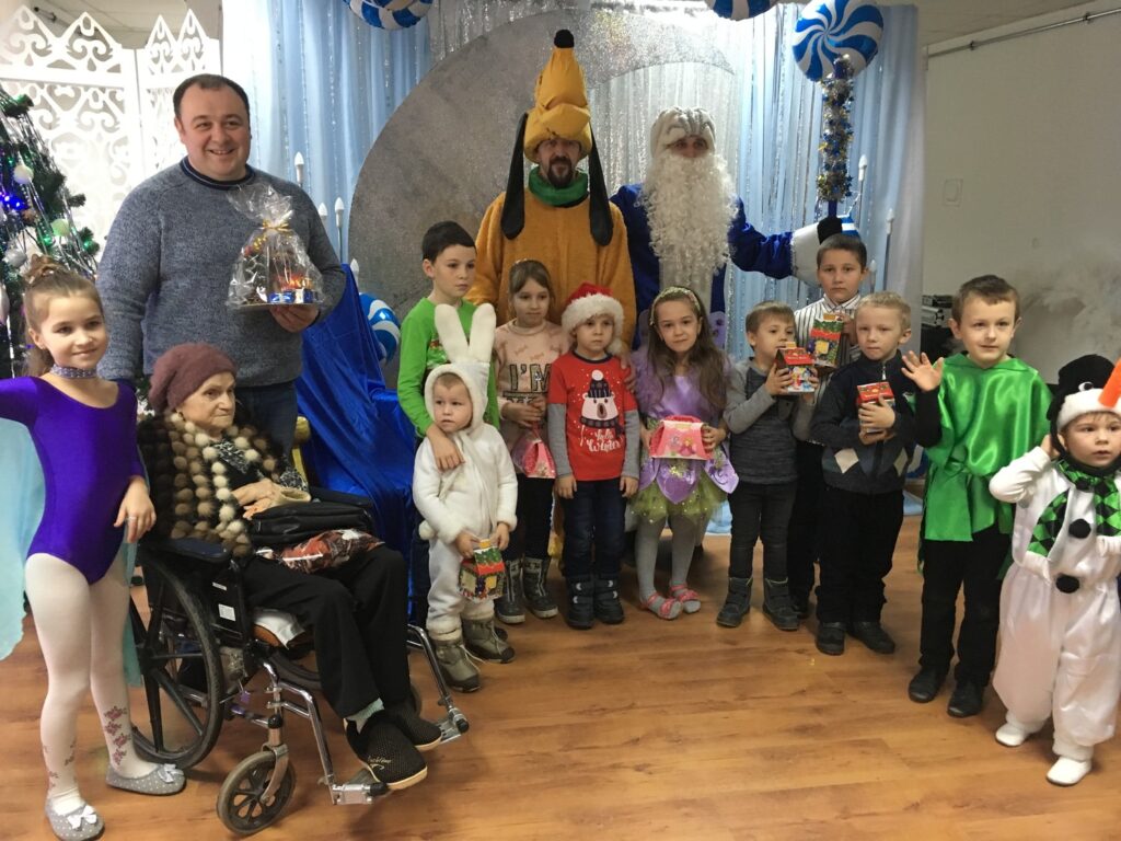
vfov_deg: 48.2
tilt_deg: -12.6
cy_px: 420
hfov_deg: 61.7
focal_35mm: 29
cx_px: 560
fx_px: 939
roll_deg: -0.2
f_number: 2.2
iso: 200
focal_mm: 4.15
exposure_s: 1/33
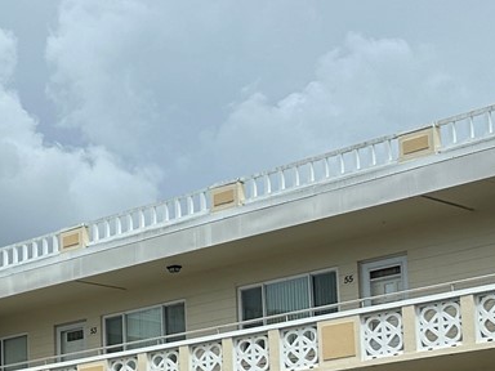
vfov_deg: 14.5
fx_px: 1430
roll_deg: -1.4
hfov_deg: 16.6
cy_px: 402
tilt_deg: +7.2
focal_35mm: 100
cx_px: -376
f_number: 1.78
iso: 80
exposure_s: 1/7042
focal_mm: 6.86
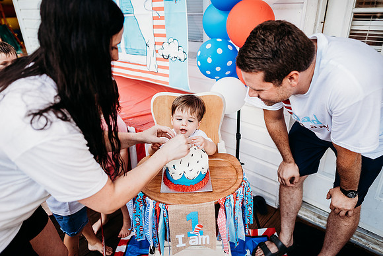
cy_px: 128
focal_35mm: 24
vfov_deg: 53.2
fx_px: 255
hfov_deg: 73.7
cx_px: 192
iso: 400
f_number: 2.5
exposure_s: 1/200
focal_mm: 24
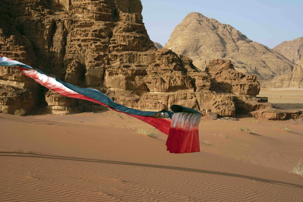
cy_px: 101
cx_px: 152
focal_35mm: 52
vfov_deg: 26.0
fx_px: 438
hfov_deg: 38.2
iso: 400
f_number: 11
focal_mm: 52
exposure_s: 1/400
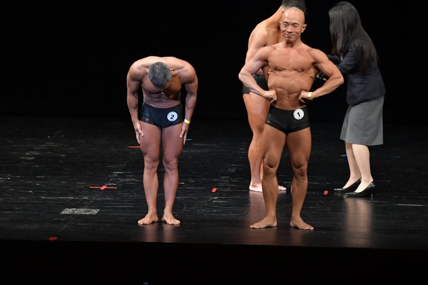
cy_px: 142
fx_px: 2852
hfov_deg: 8.6
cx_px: 214
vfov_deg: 5.7
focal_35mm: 240
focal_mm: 160
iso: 3200
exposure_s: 1/400
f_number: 5.6
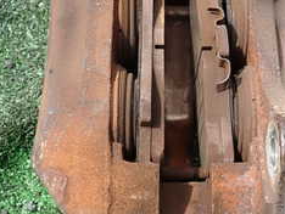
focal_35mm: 64
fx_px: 527
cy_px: 60
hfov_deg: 29.9
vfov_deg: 22.8
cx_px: 199
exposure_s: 1/640
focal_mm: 4.5
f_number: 2.8
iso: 100
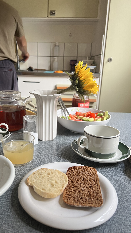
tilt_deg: -16.5
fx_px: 179
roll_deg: -0.5
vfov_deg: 66.1
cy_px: 117
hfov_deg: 39.8
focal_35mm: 29
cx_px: 46
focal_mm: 5.7
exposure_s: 1/60
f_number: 1.5
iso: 250
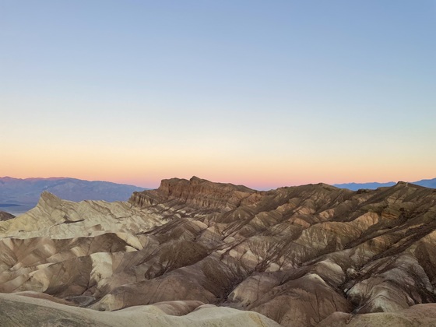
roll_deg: +1.2
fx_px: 327
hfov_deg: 67.3
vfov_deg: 53.1
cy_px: 164
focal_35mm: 26
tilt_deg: +7.1
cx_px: 218
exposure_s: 1/168
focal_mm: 4.2
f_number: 1.6
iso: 32
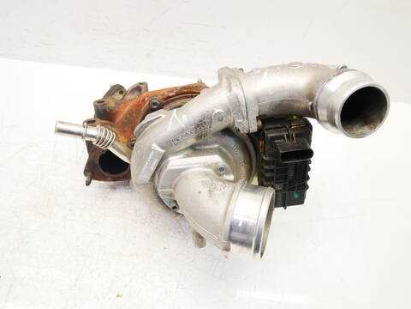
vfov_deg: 46.8
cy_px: 154
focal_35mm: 30
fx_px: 356
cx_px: 206
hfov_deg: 60.0
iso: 640
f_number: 3.7
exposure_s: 1/60
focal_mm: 15
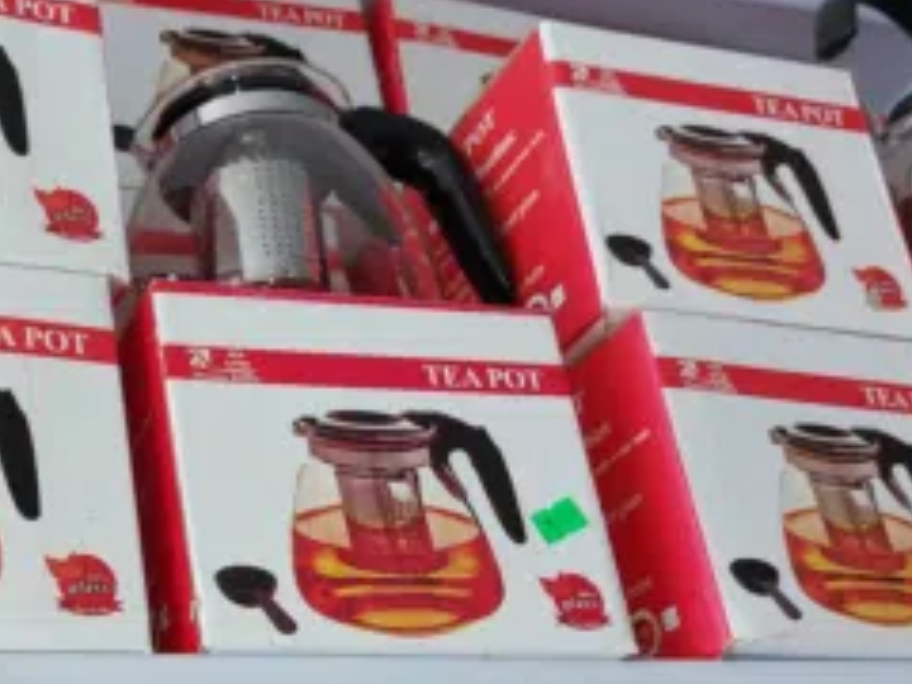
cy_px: 479
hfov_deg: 29.4
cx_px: 144
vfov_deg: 22.8
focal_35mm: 64
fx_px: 1686
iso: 50
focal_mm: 5.23
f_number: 1.8
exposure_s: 1/100
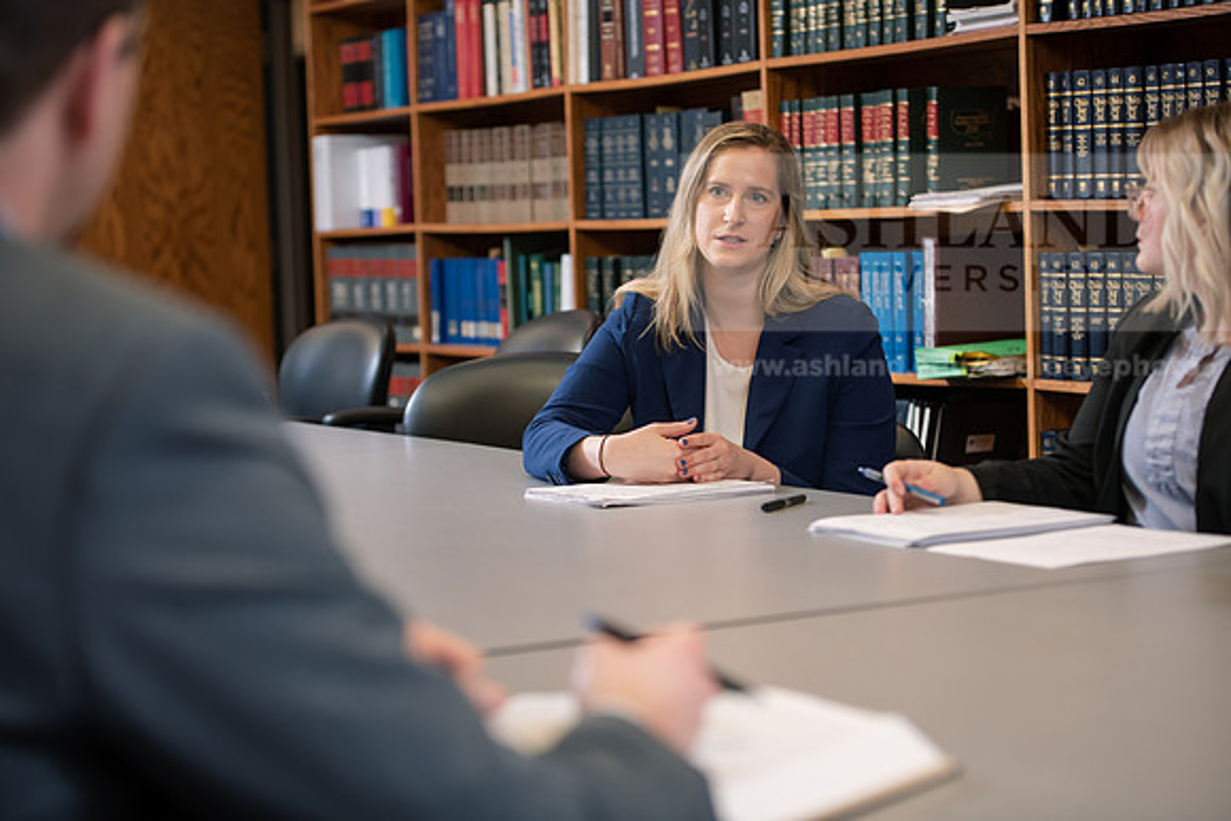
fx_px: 2565
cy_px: 410
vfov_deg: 18.2
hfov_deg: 27.0
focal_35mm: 75
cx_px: 616
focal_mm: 75
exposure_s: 1/160
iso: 800
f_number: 3.2
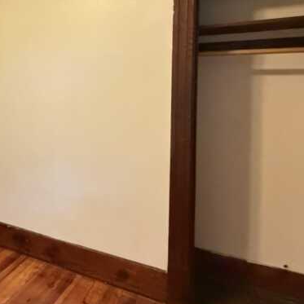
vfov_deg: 47.3
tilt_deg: +0.0
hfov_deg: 38.2
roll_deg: -0.2
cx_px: -46
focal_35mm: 34
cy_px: 90
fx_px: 338
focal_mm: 2.22
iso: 1250
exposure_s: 1/40
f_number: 2.2
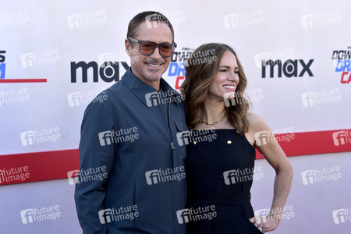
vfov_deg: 19.5
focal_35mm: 70
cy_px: 117
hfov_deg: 28.8
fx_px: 682
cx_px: 176
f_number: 6.3
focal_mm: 70
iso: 200
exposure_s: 1/250
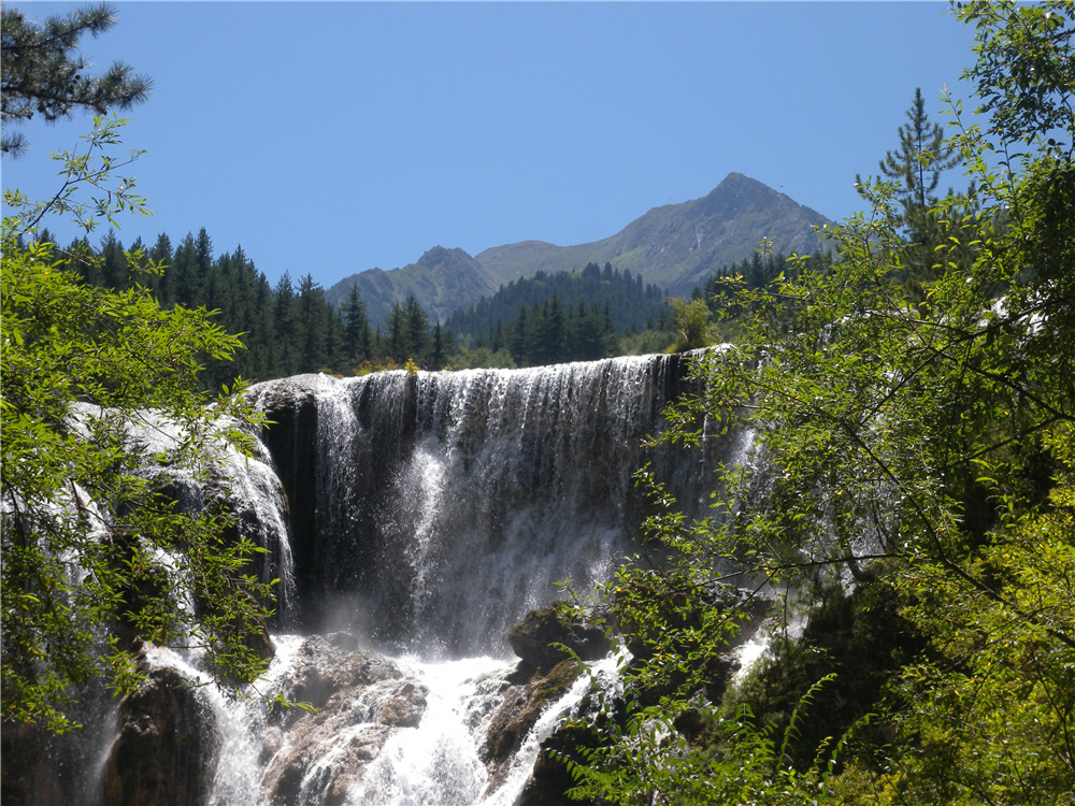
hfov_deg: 27.8
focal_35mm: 70
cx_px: 538
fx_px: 2174
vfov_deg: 21.0
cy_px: 403
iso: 64
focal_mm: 15
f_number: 5.8
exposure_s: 1/237
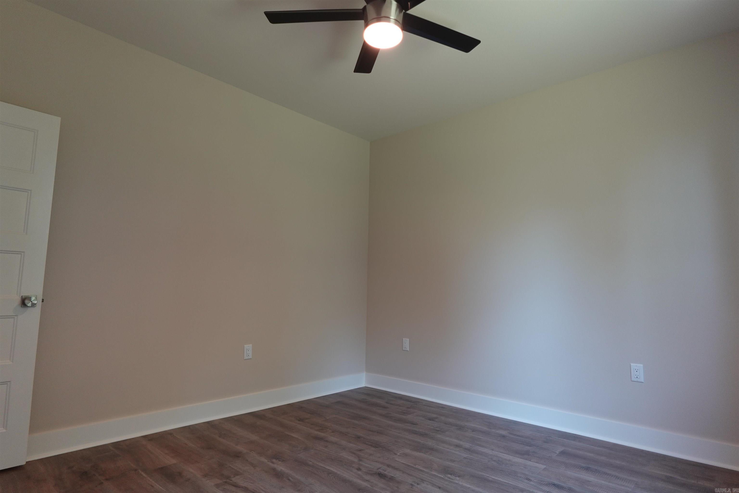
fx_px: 411
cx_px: 370
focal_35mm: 20
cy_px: 246
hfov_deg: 84.0
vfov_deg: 61.9
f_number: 2
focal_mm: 7.6
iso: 200
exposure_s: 1/80
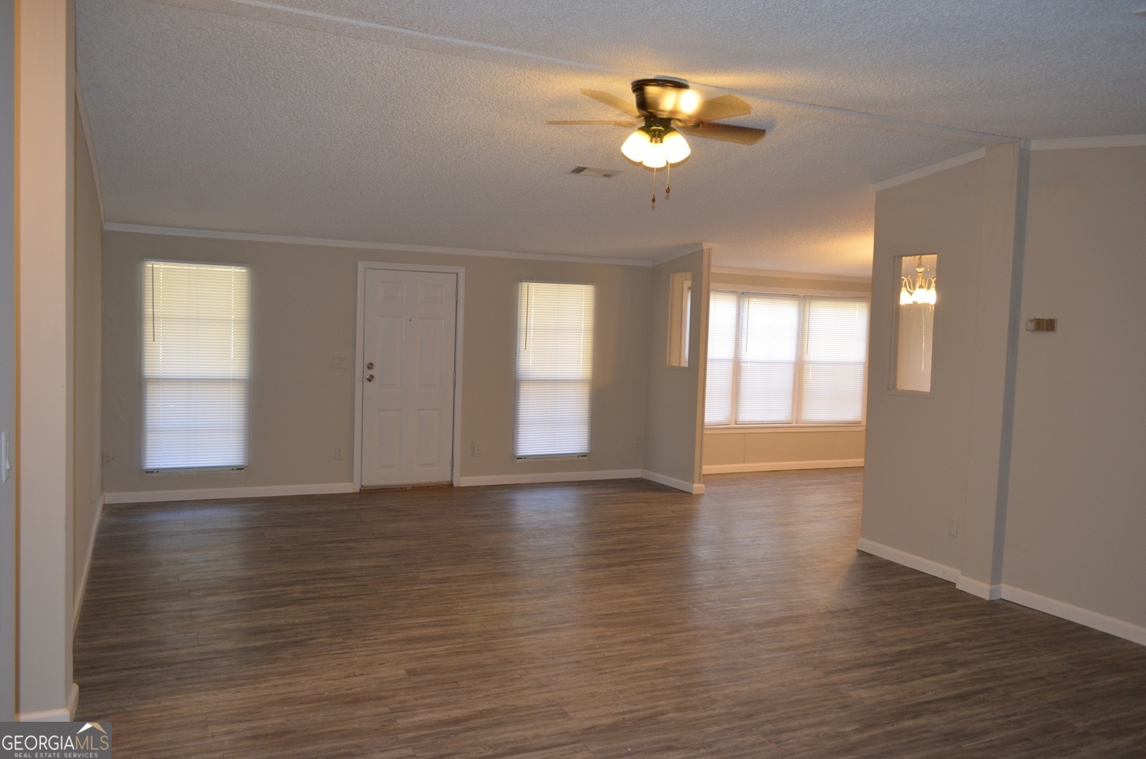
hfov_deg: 67.5
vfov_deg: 47.7
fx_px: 858
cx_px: 573
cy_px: 380
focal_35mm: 27
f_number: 3.5
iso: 500
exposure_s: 1/30
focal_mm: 18
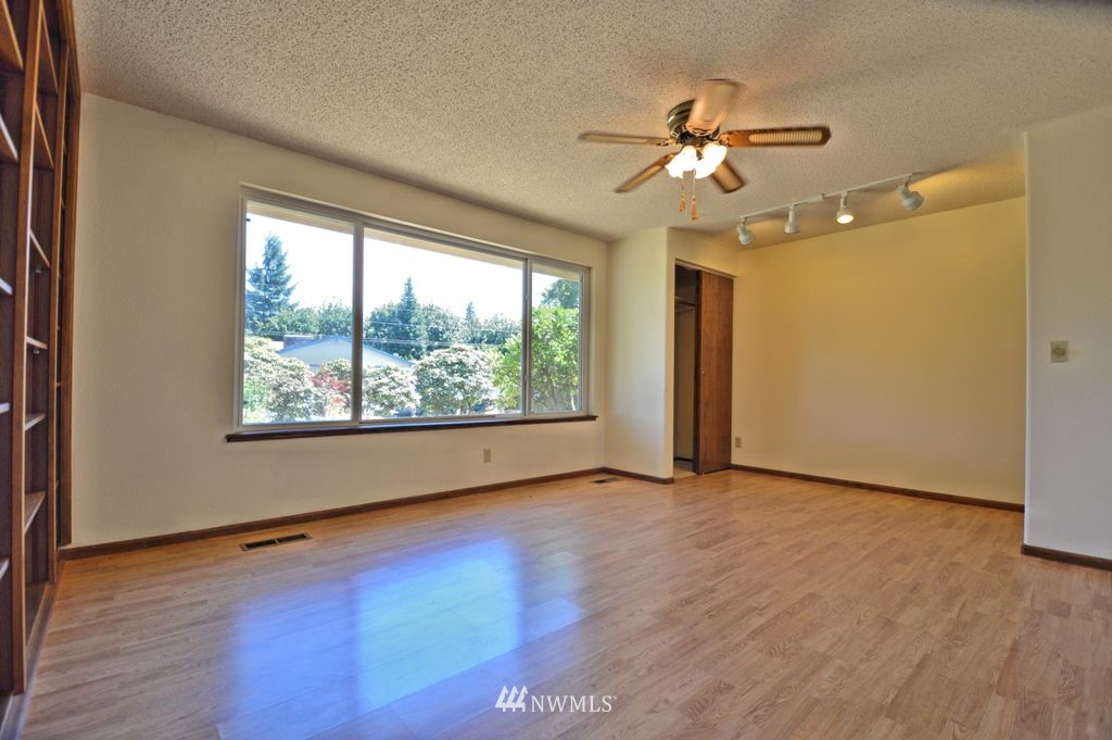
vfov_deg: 77.2
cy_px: 370
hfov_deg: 100.4
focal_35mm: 15
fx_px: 463
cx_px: 556
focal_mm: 10
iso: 160
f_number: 4
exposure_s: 1/60
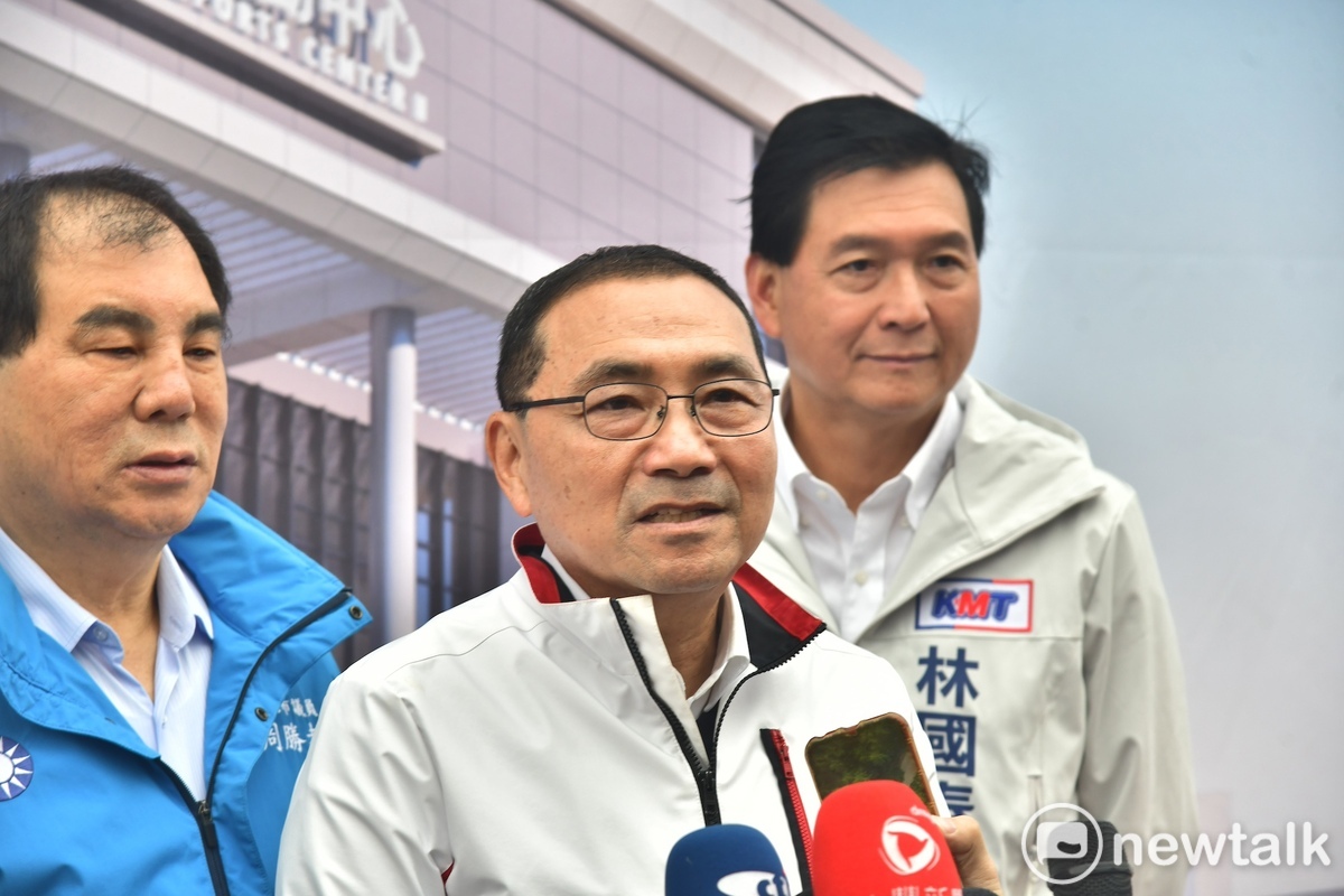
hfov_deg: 19.5
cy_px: 448
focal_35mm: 105
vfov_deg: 13.0
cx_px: 672
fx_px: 3920
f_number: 6.3
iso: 560
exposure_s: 1/160
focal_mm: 105
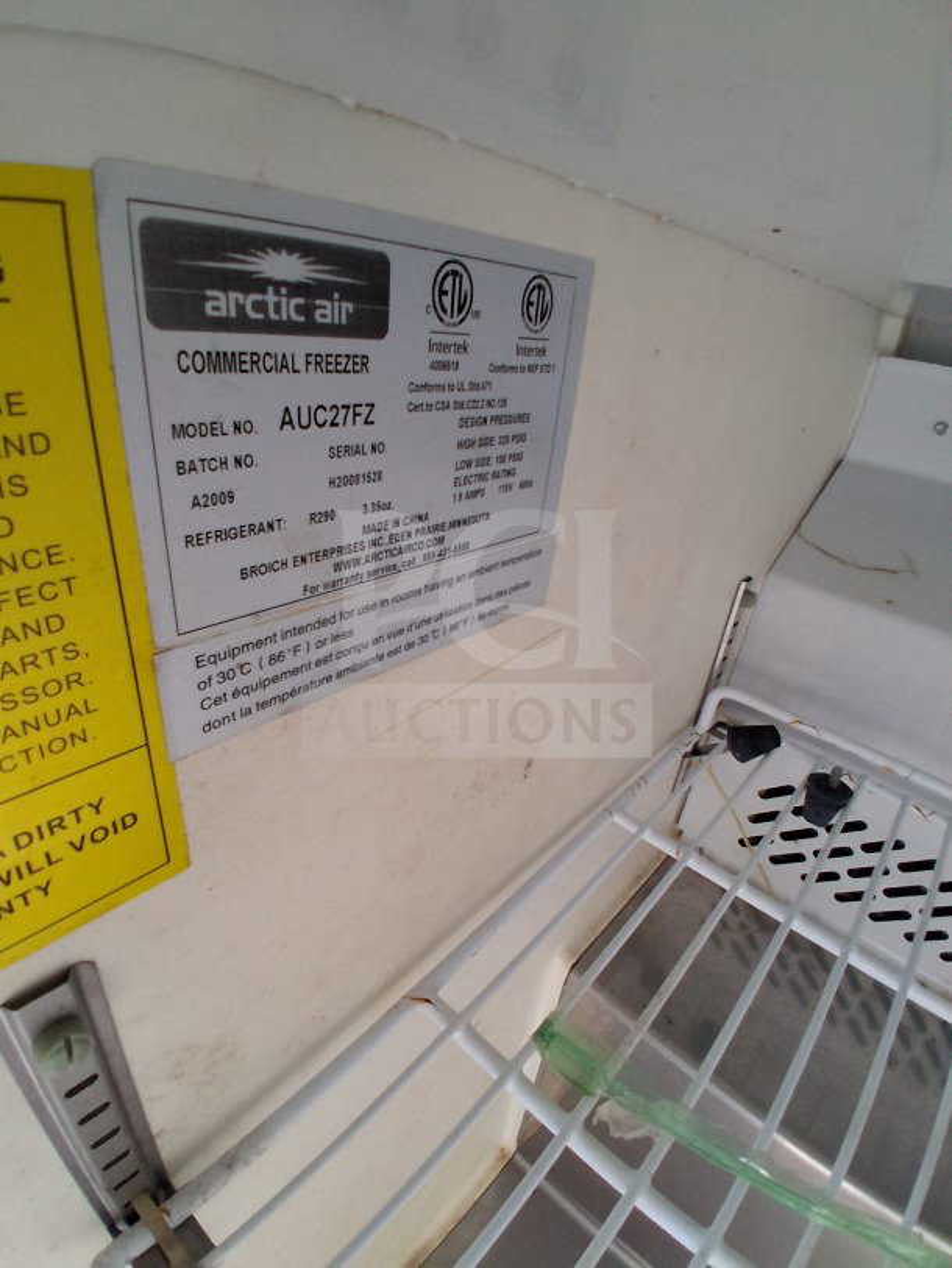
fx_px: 623
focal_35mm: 17
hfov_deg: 74.7
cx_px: 476
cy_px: 634
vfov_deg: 91.0
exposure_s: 1/40
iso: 320
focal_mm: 1.4
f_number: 2.2
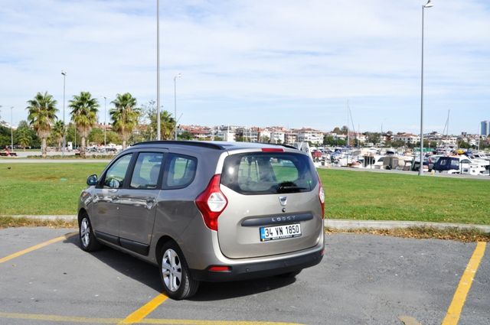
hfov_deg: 53.2
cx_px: 245
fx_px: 489
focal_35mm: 36
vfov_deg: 36.8
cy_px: 162
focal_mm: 24
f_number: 13
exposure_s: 1/640
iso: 1250
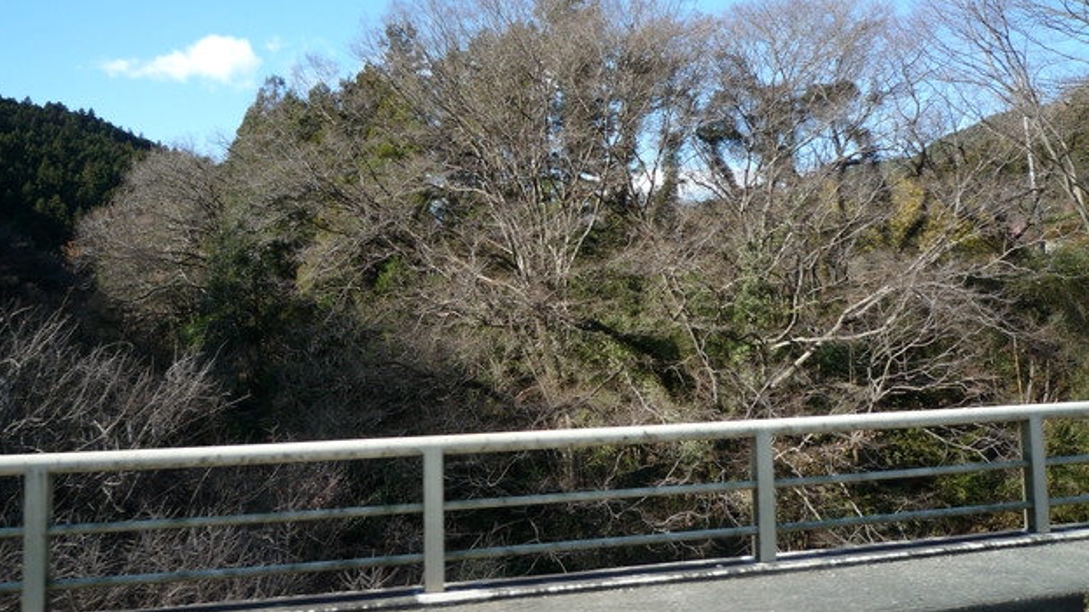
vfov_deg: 41.2
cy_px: 236
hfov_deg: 67.9
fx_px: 808
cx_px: 537
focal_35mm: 28
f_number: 3.2
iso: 100
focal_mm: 4.4
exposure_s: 1/500
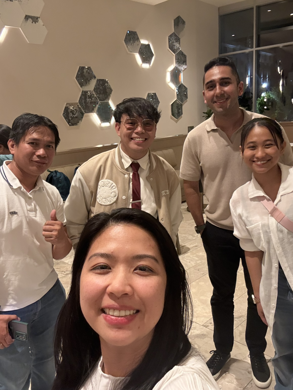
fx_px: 339
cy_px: 195
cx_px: 146
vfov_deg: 60.0
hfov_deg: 46.8
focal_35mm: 30
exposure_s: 1/38
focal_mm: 2.69
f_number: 1.9
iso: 400
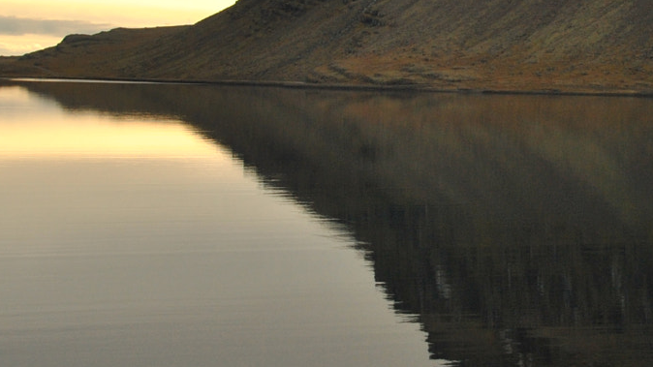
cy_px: 72
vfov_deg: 10.1
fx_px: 2071
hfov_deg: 17.6
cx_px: 593
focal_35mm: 120
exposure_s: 1/800
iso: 200
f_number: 5
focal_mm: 25
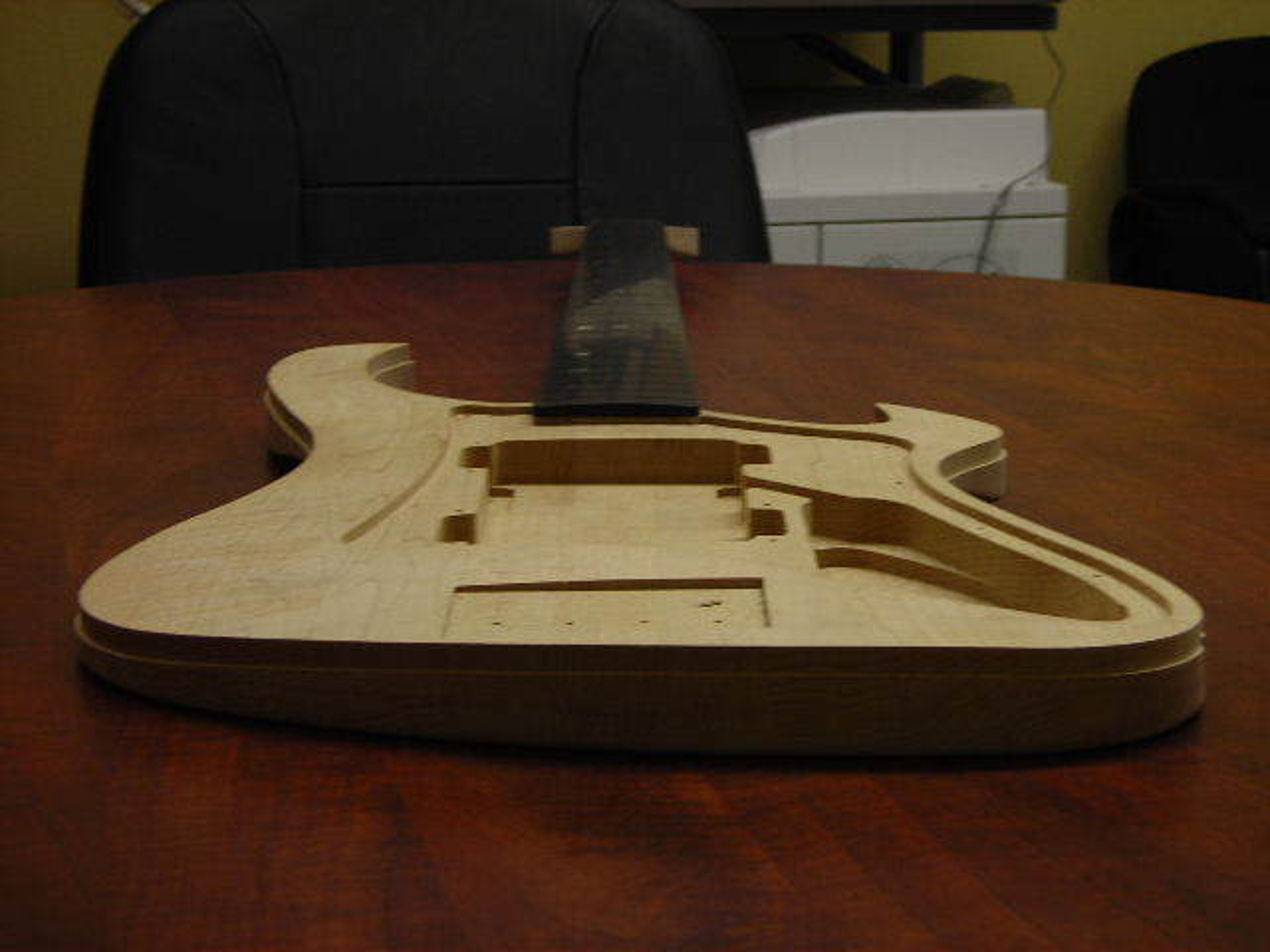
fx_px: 2825
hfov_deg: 25.3
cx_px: 635
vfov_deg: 19.1
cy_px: 476
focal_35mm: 77
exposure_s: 1/6.2
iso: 50
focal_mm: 12.7
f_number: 4.2
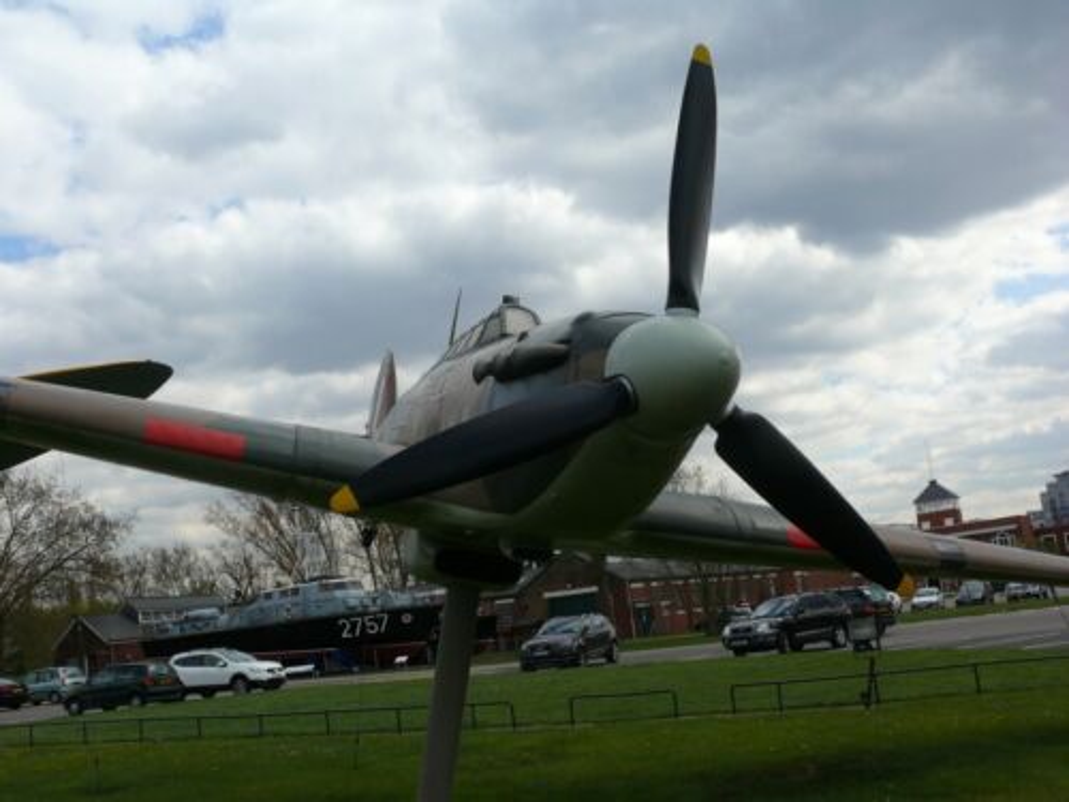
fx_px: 1081
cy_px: 401
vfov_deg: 40.7
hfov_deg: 52.6
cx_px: 534
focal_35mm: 35
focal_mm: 7.4
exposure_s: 1/500
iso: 100
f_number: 6.3
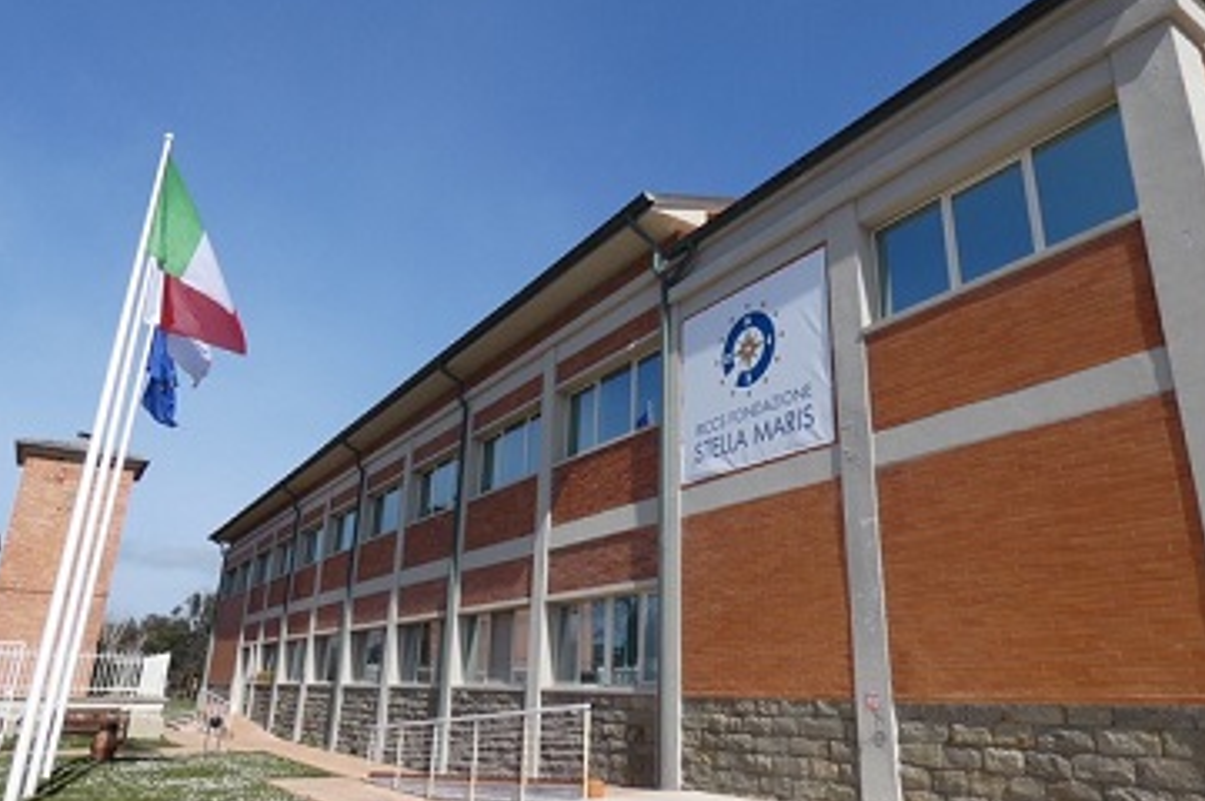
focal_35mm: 24
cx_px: 628
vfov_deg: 53.0
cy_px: 431
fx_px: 803
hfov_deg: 73.8
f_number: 4
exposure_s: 1/1000
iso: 80
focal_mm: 3.6
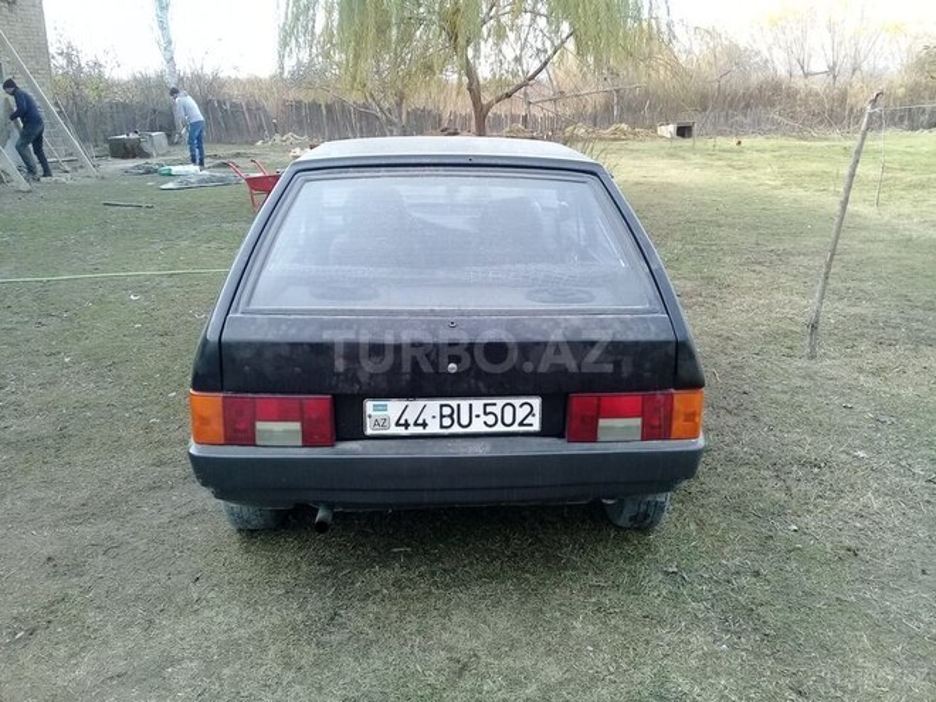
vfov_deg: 45.4
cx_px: 468
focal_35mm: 31
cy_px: 351
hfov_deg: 58.4
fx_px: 838
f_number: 2.2
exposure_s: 1/189
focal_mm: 3.3
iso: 64
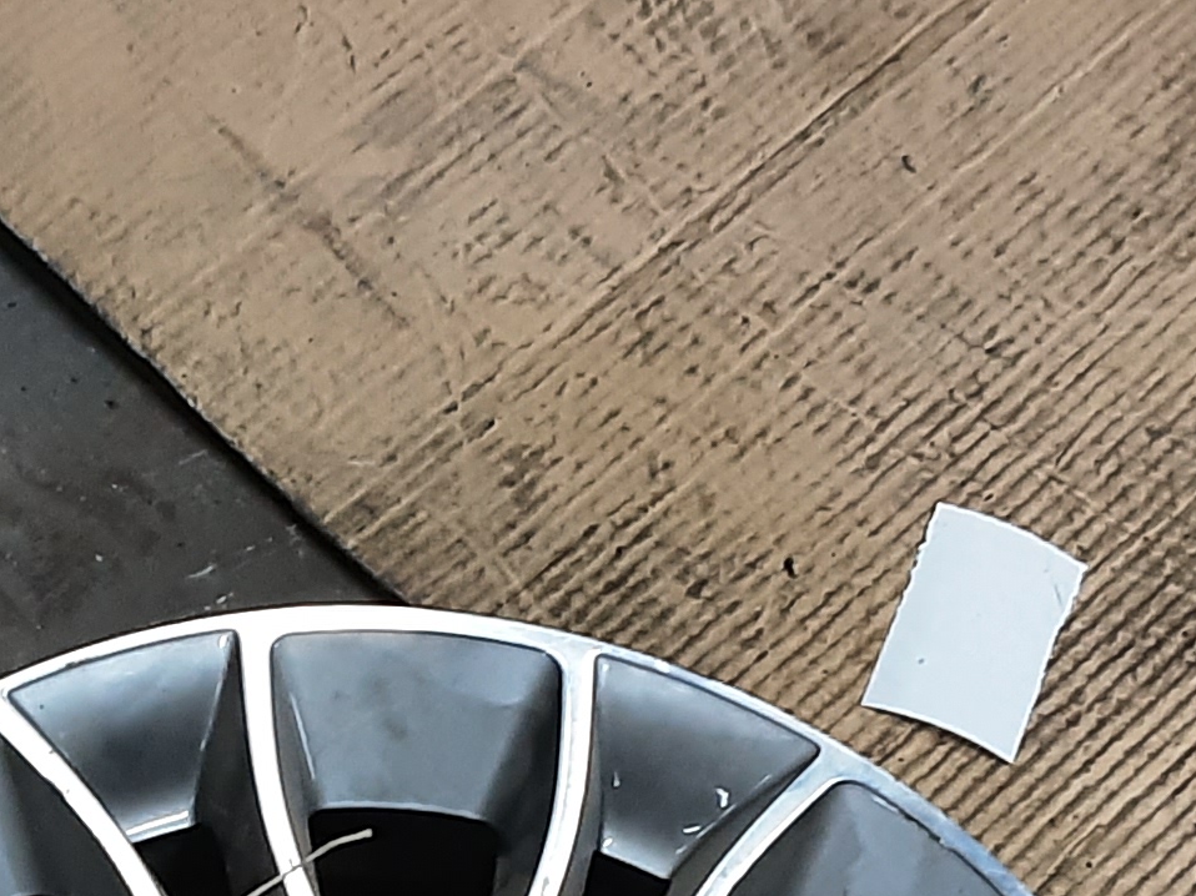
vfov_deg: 15.4
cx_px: 72
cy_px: 1121
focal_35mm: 92
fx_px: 3178
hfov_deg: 20.8
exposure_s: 1/25
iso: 200
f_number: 1.9
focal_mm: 2.91
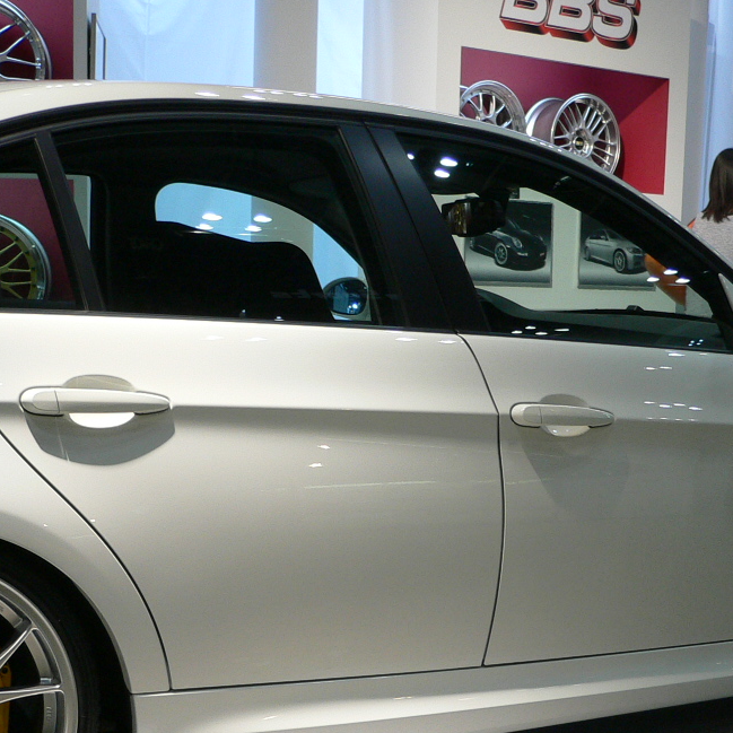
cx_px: 410
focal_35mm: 61
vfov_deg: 27.8
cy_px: 538
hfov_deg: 28.1
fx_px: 1461
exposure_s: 1/40
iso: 100
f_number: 2.8
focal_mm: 5.8
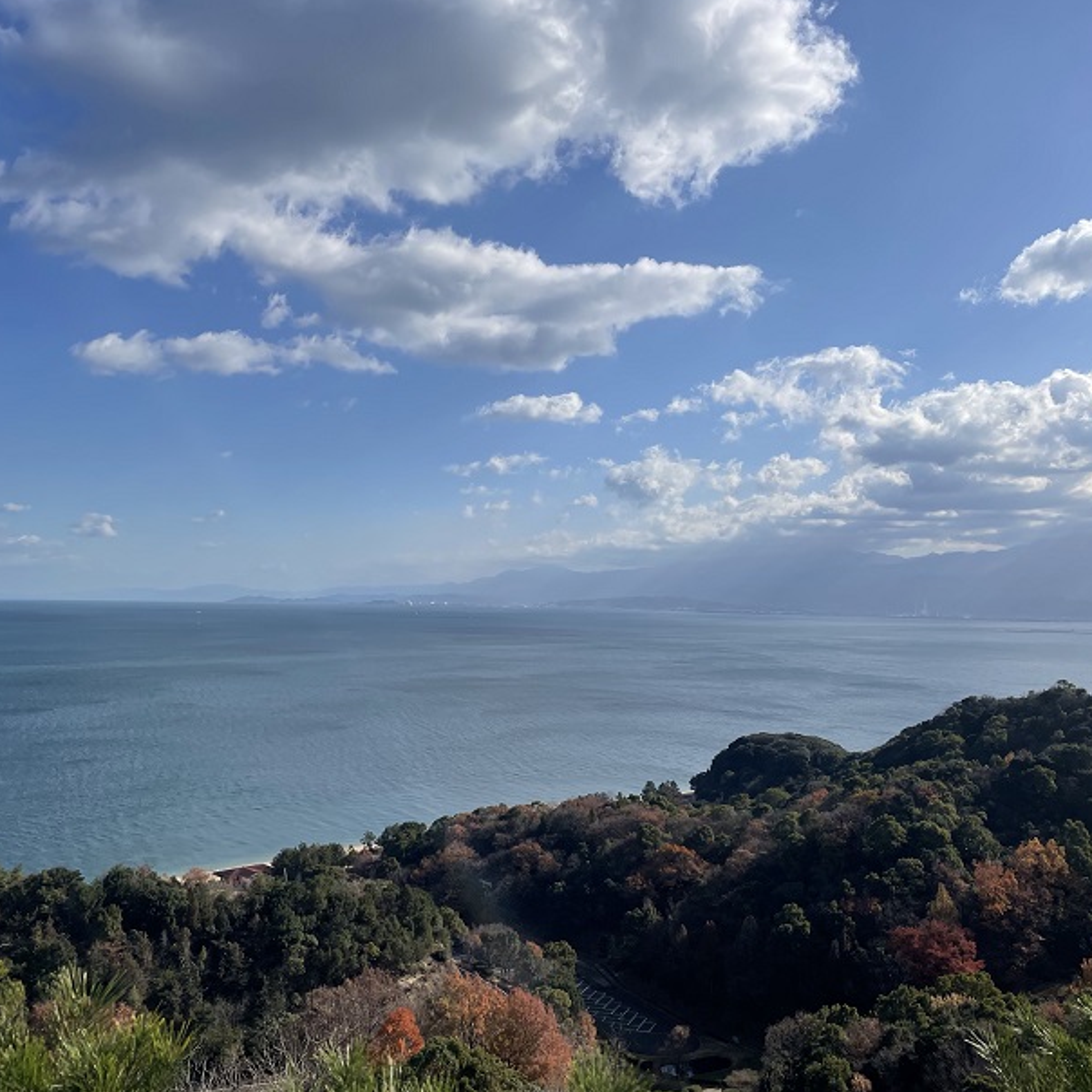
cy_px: 547
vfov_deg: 52.5
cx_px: 552
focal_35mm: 31
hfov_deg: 52.5
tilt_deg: +2.8
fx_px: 1106
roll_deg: -0.7
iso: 32
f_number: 1.6
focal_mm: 4.2
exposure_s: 1/7813
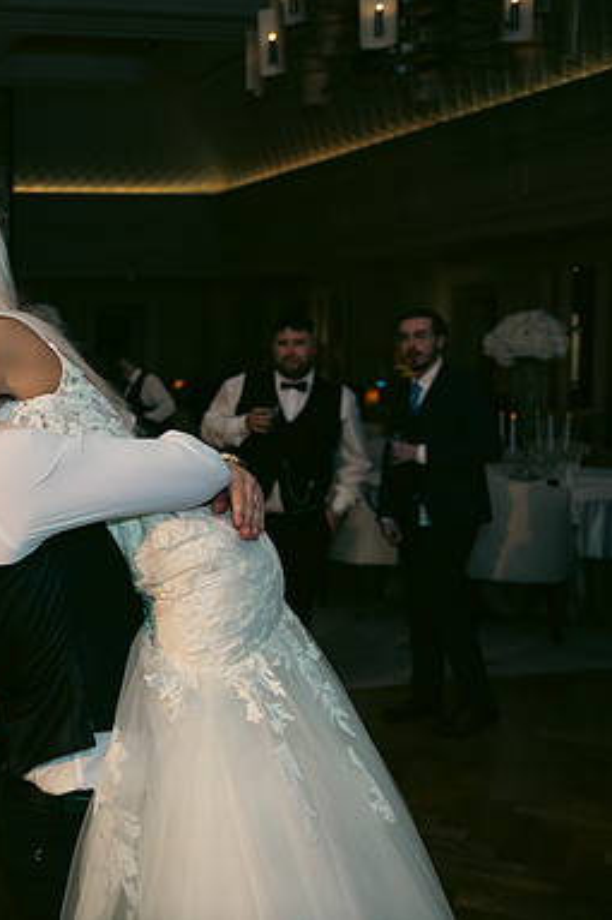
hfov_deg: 26.4
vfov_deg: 41.9
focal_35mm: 47
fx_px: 1199
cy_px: 458
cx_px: -62
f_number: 3.5
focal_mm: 31
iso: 640
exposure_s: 1/160
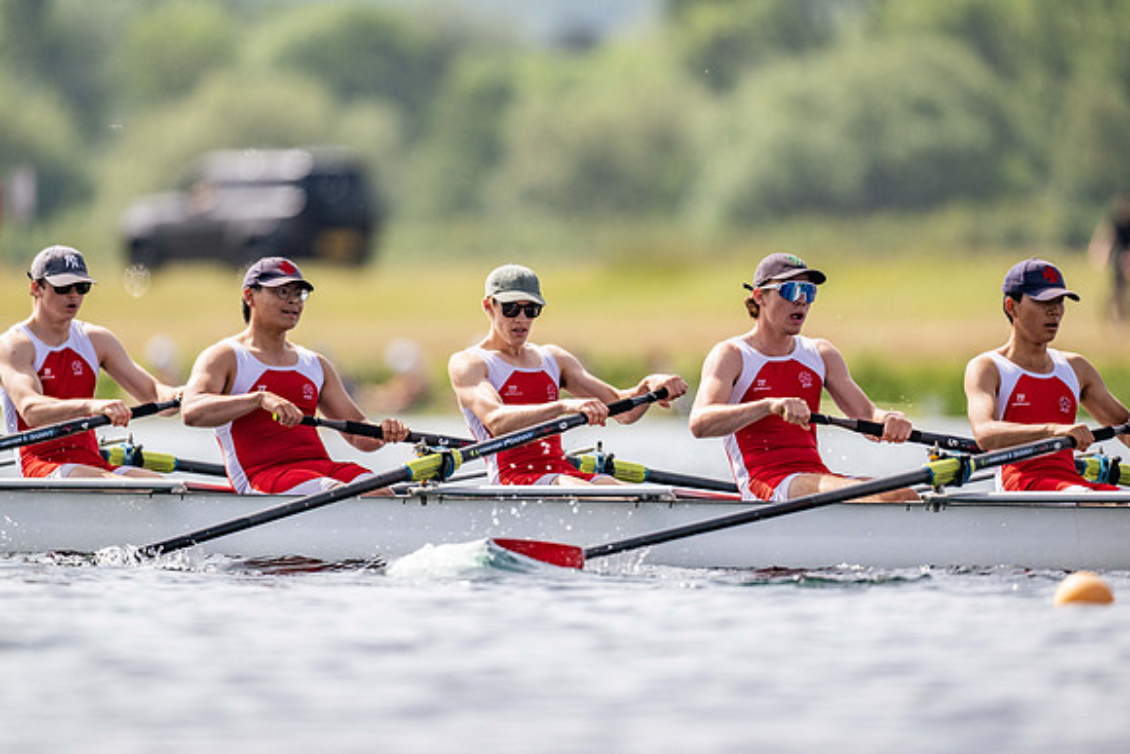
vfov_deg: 2.3
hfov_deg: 3.4
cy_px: 377
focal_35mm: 600
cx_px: 565
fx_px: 18837
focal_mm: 600
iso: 200
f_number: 4
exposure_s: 1/2500
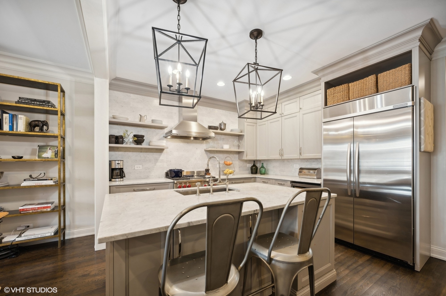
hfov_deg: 104.3
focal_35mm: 14
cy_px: 148
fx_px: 173
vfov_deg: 81.1
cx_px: 223
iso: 100
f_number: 10
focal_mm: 14
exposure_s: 1/2
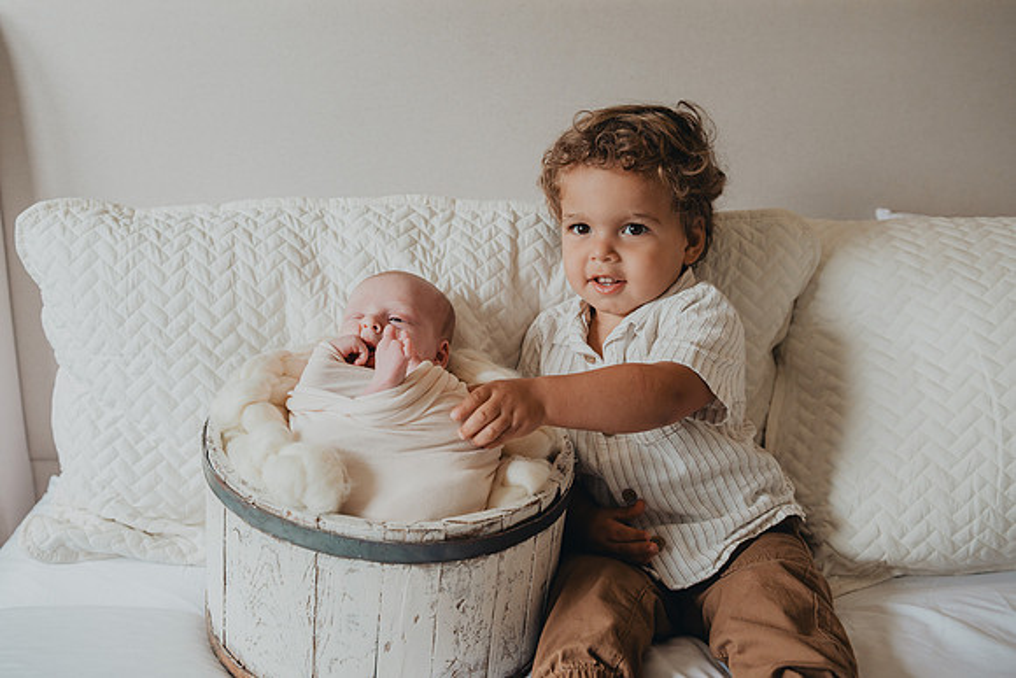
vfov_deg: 34.9
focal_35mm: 38
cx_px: 469
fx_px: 1078
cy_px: 313
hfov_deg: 50.4
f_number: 3.5
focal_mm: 34
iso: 2000
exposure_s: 1/400
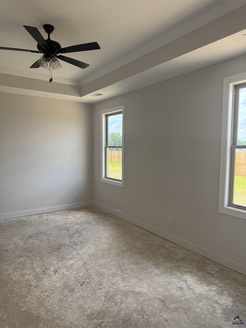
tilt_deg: -2.7
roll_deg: +0.0
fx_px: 227
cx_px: 123
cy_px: 164
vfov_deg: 71.6
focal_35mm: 24
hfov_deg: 56.8
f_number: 1.78
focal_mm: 6.76
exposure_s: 1/345
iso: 80
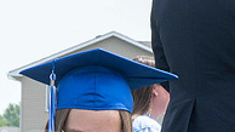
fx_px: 3077
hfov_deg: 4.4
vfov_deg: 2.5
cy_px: 175
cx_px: -89
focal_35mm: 494
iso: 200
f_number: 13
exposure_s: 1/250
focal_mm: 70
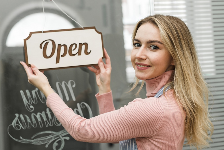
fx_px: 342
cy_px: 71
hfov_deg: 36.2
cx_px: 107
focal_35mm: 55
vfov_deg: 24.6
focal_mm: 50
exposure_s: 1/125
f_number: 2.8
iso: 320
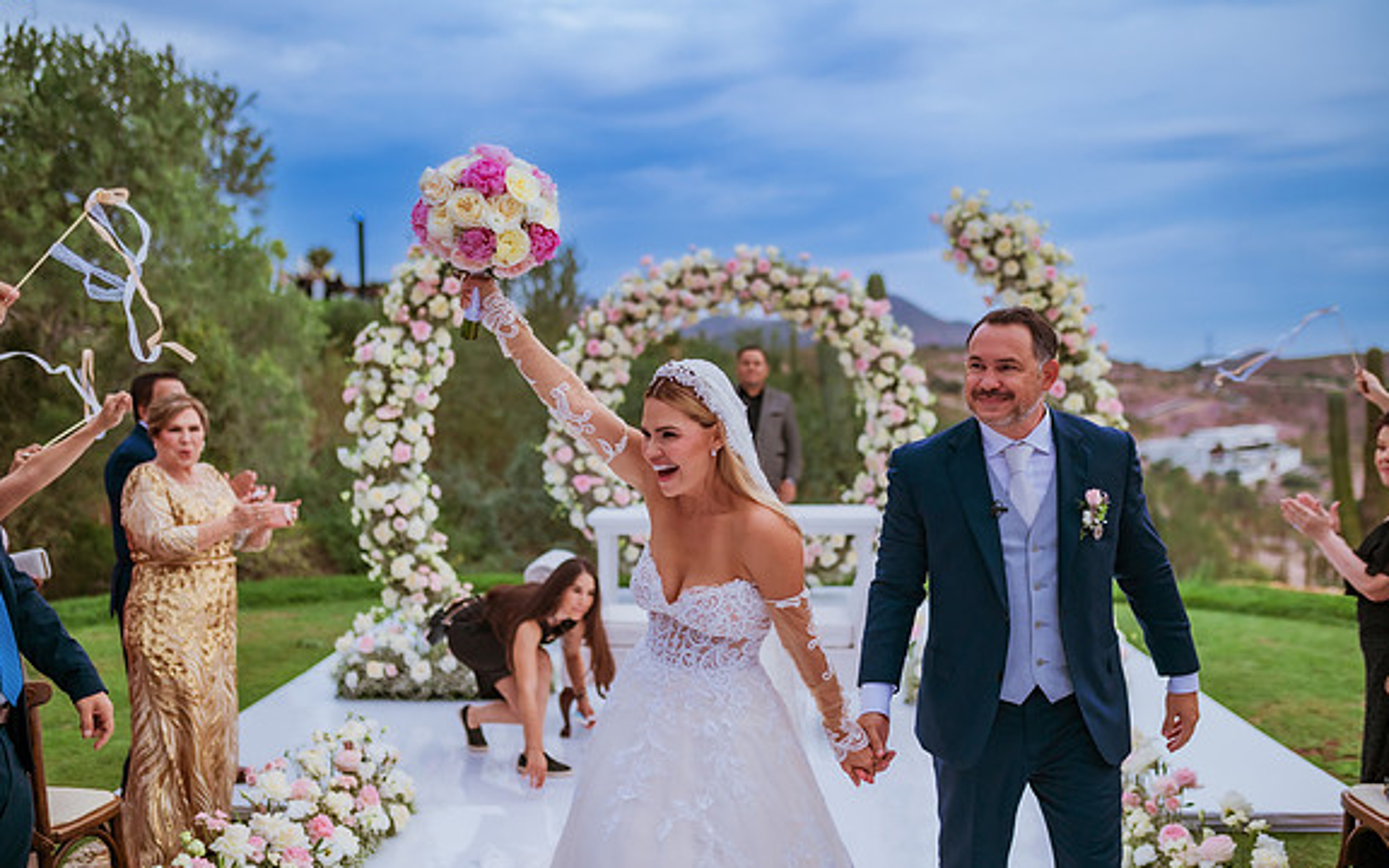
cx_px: 697
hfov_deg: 54.0
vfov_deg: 35.3
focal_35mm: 36
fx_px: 1363
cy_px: 439
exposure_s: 1/800
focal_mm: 35
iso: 500
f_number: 1.8
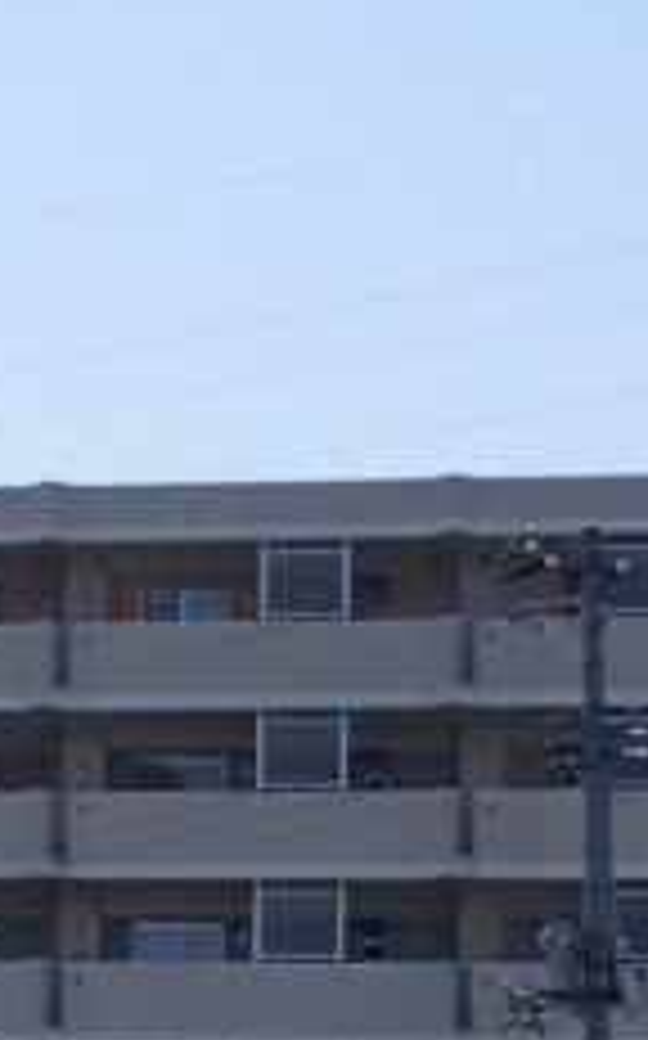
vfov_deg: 11.1
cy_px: 842
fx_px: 5322
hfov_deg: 6.8
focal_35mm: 188
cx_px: -608
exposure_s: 1/160
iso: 100
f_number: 13
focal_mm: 7.28
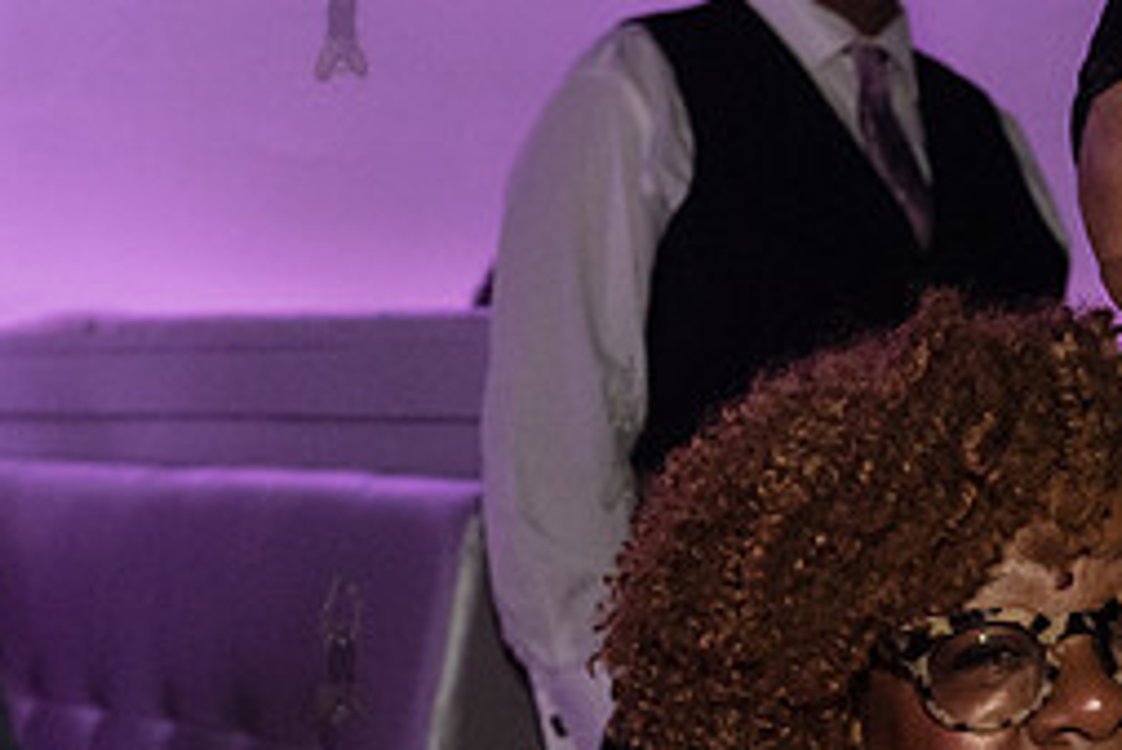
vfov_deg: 8.8
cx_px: 1362
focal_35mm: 154
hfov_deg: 13.0
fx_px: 4802
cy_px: 898
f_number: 4.5
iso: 4000
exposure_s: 1/200
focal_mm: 52
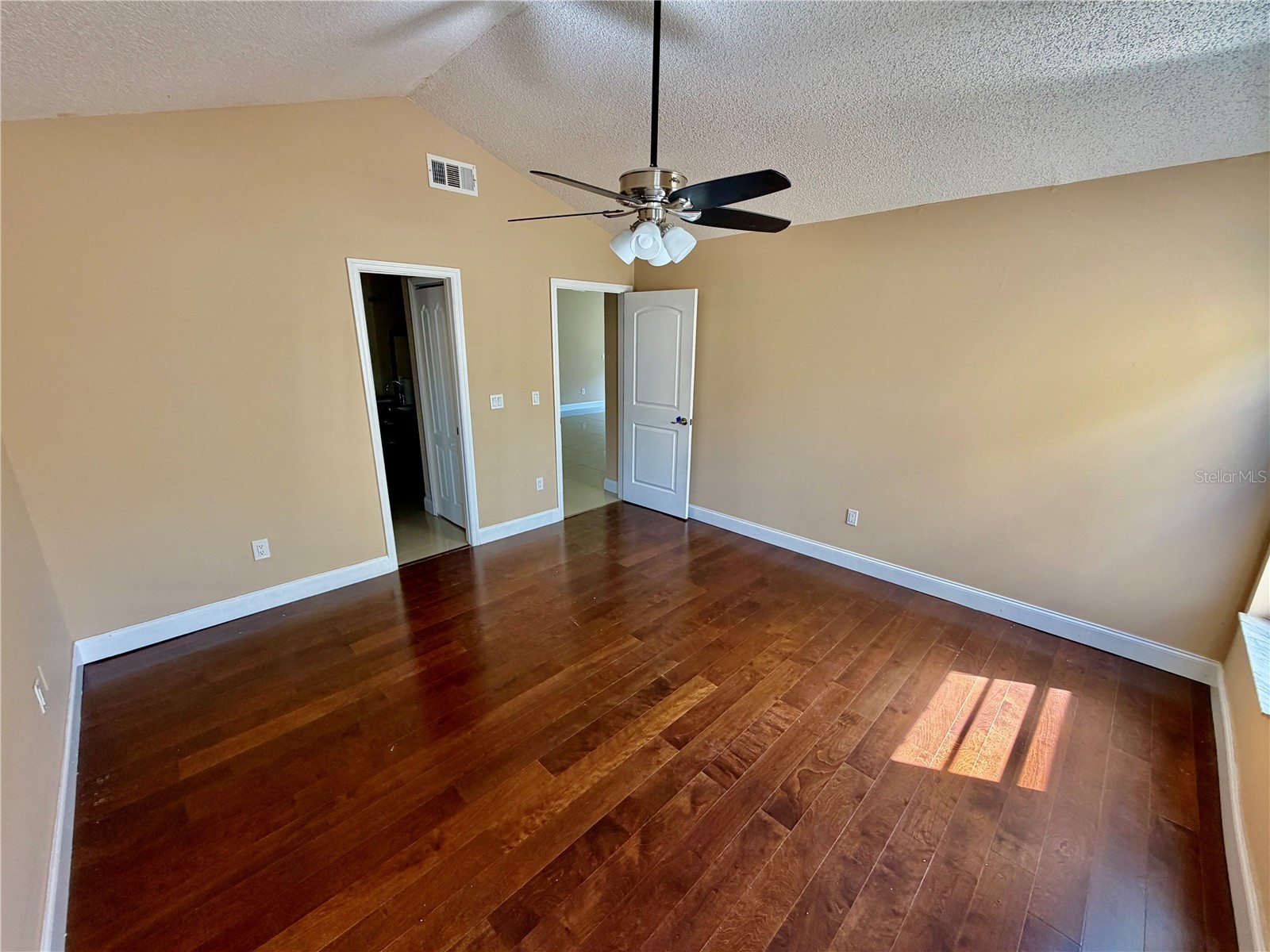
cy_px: 476
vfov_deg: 85.7
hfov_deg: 102.1
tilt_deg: -16.6
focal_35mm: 14
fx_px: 514
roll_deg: -0.6
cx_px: 635
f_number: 2.2
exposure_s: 1/121
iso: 160
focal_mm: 2.22
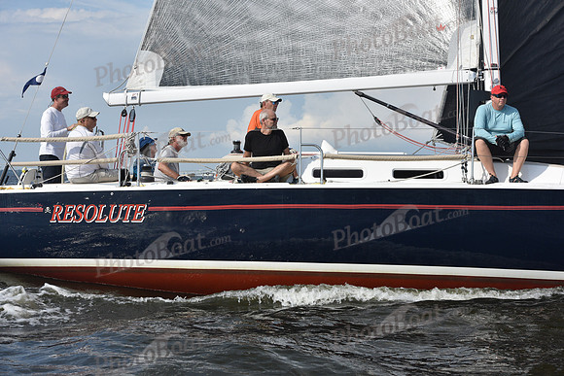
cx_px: 282
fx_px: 1097
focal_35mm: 70
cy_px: 188
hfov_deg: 28.8
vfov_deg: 19.5
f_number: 8
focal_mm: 70
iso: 320
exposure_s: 1/1250
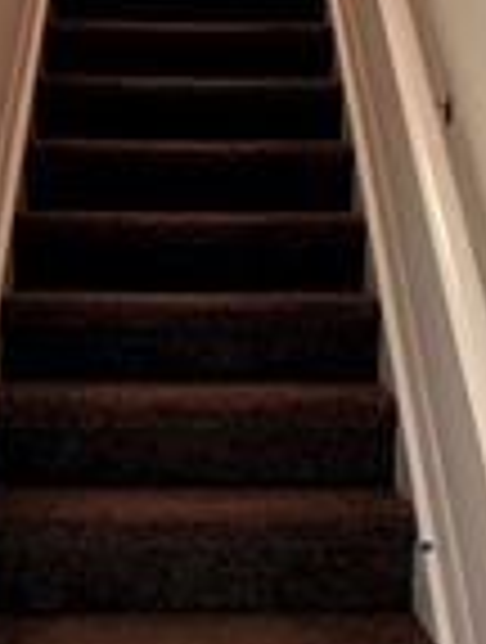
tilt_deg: -3.0
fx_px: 1398
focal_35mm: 75
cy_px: 356
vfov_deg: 25.9
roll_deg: -0.5
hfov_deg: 19.7
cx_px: 230
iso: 200
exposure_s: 1/120
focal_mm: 2.22
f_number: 2.2
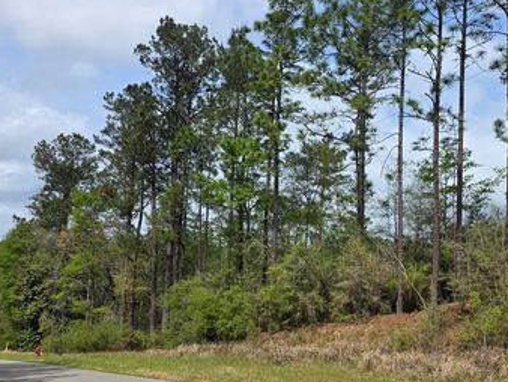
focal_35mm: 34
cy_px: 240
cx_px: 349
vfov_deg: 41.5
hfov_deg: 52.6
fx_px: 499
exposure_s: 1/7061
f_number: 1.7
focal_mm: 6.3
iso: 80
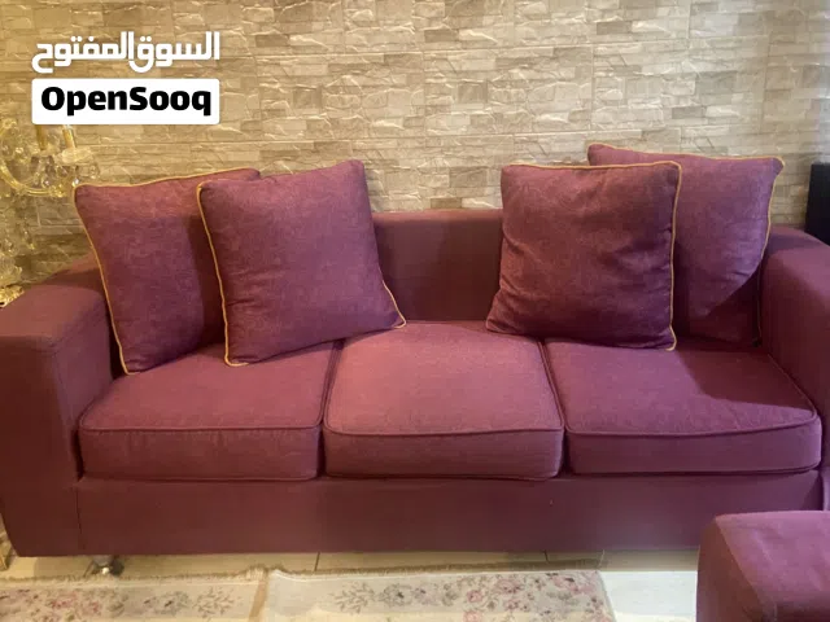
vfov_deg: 53.1
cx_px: 415
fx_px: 623
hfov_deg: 67.3
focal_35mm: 26
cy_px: 311
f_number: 1.8
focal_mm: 4.25
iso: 1000
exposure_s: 1/25
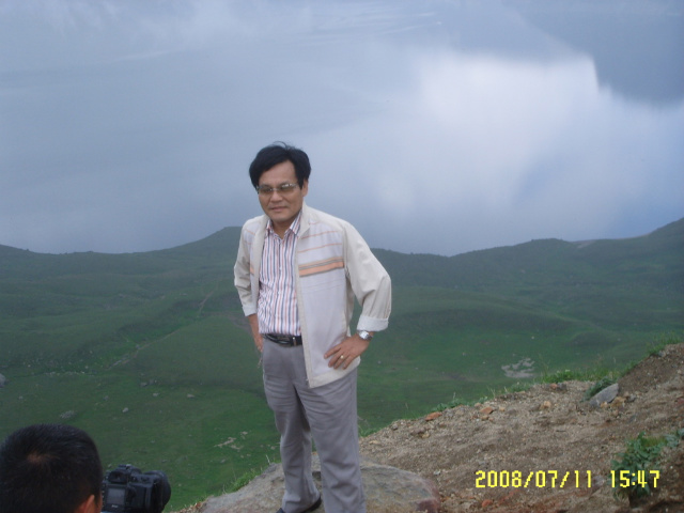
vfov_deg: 29.1
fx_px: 988
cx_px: 342
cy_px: 256
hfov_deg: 38.2
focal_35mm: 50
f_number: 6.7
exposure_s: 1/180
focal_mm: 8.8
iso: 50
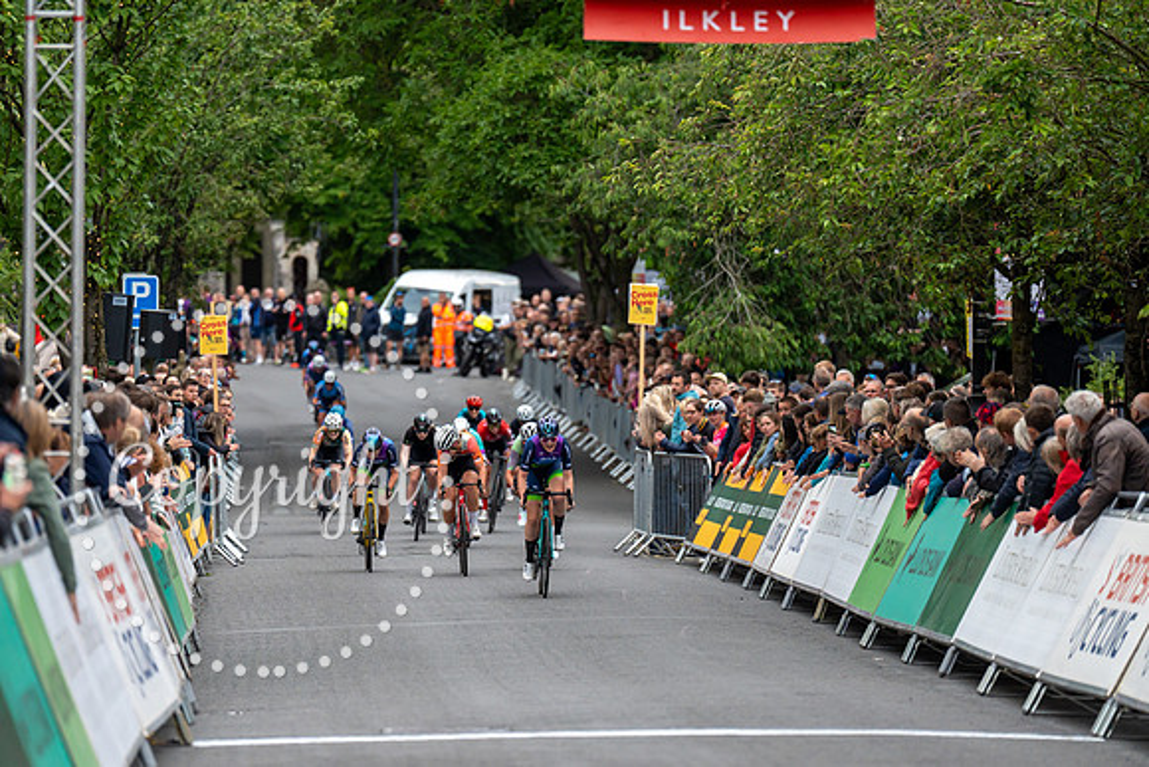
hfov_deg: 8.8
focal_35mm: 235
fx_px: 7490
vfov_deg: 5.9
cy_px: 450
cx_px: 532
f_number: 2.8
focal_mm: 200
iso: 1000
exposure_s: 1/800
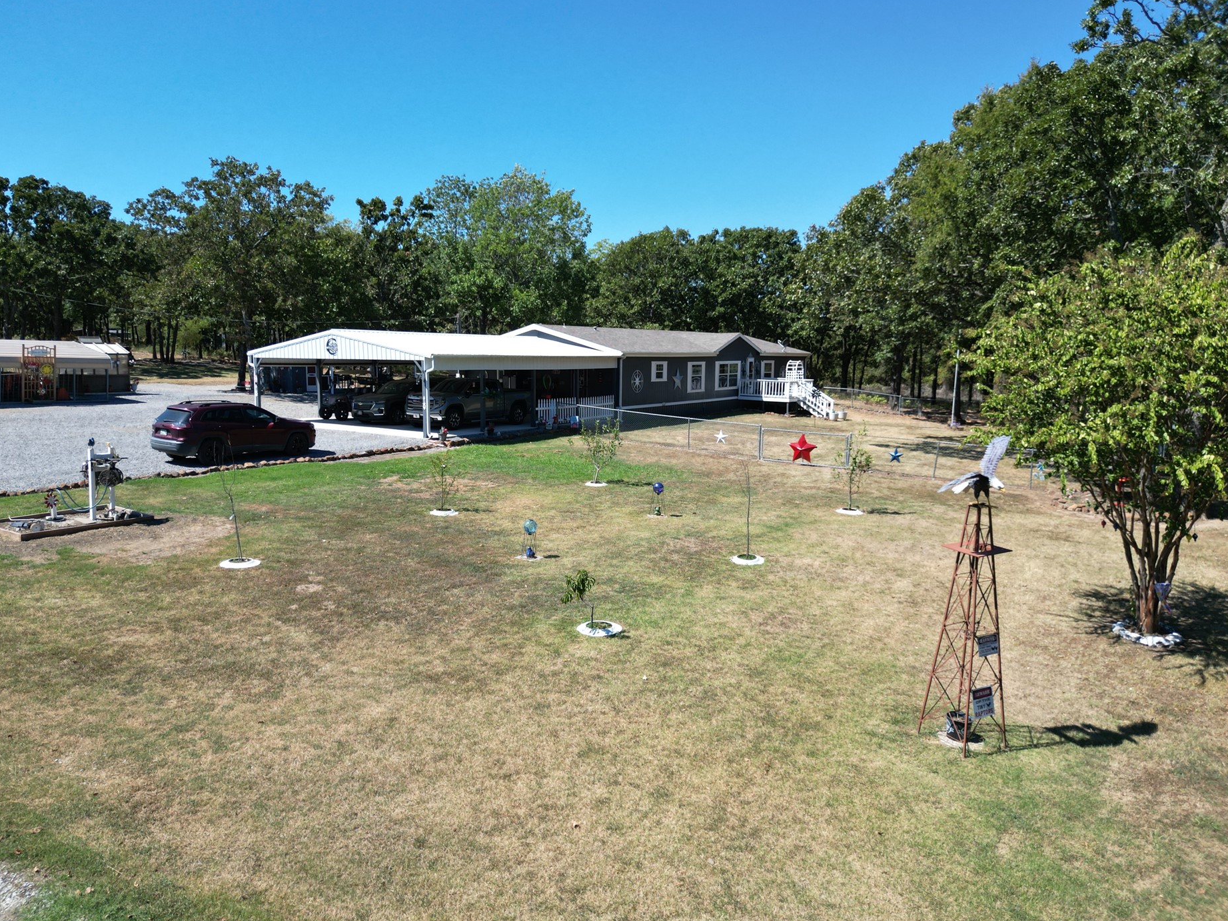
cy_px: 454
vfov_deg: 54.9
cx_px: 606
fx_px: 887
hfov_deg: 69.4
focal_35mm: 25
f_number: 1.7
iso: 100
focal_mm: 6.72
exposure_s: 1/2000
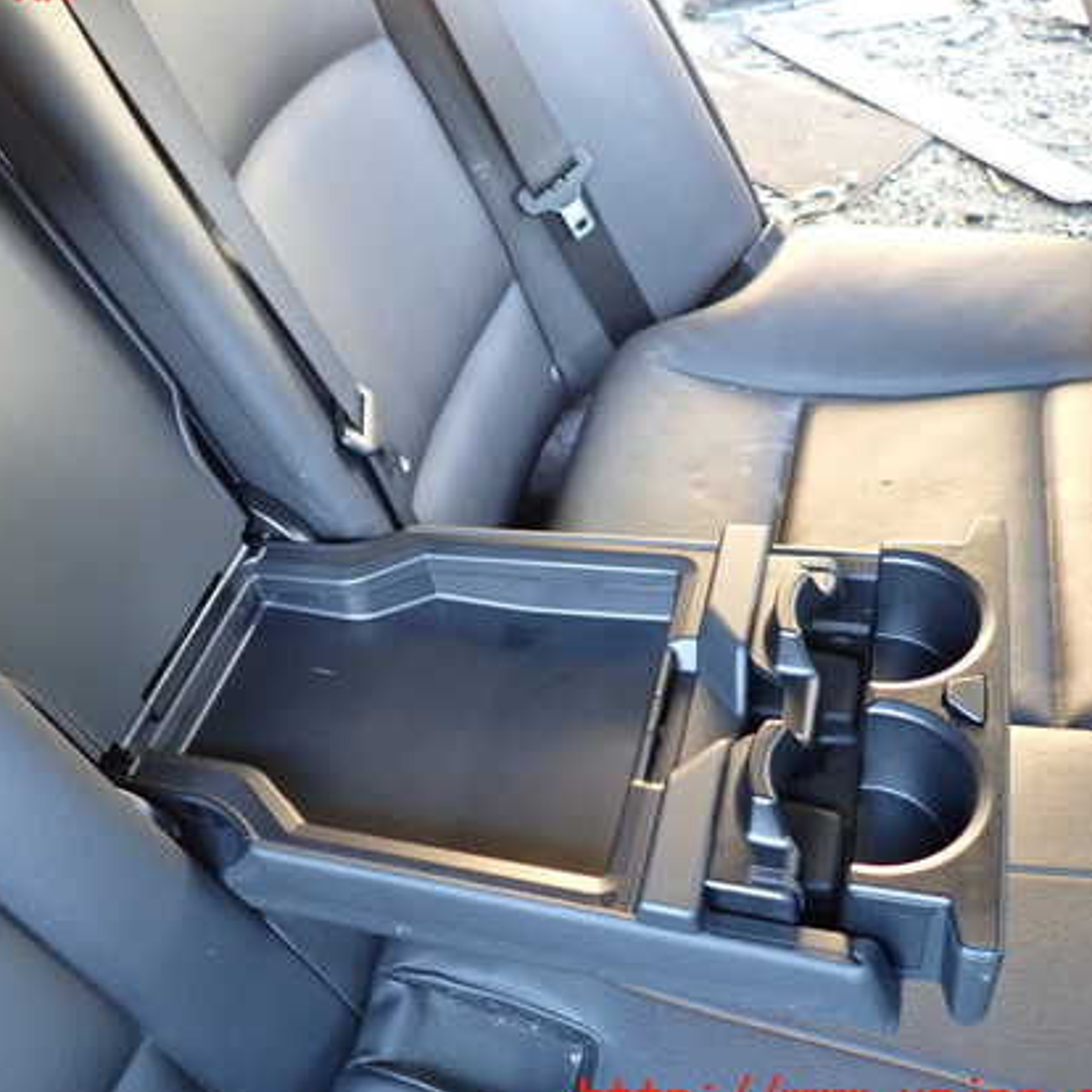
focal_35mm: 32
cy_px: 543
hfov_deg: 50.4
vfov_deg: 51.1
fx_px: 1142
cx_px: 382
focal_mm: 4.5
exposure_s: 1/30
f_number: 2
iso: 200
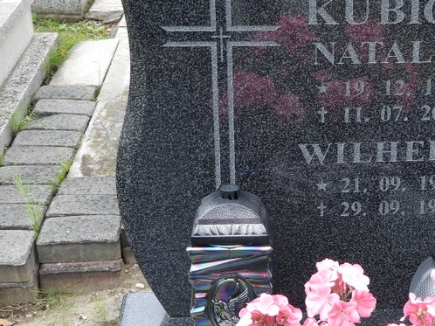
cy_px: 141
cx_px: 347
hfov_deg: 26.6
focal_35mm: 72
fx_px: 904
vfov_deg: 20.4
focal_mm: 6.3
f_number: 3.2
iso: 100
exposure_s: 1/125
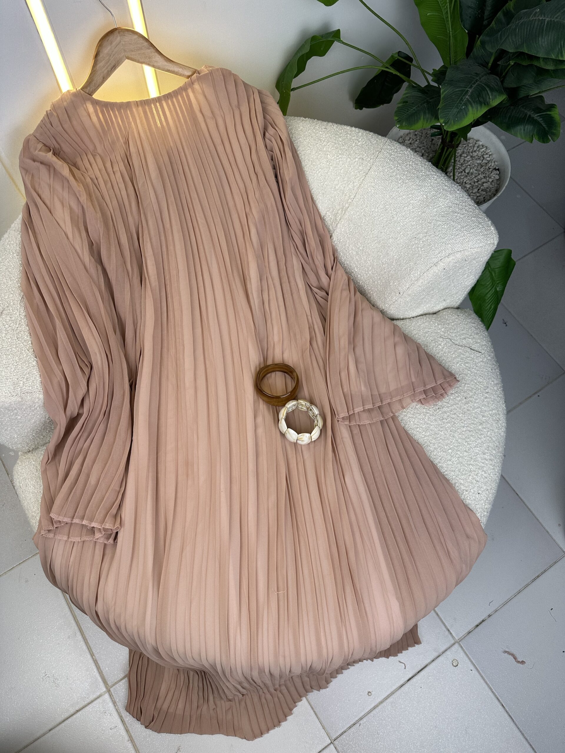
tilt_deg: -67.5
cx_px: 282
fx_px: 522
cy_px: 376
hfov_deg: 56.8
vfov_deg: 71.6
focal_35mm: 24
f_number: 1.78
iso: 80
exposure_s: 1/611
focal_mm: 6.86
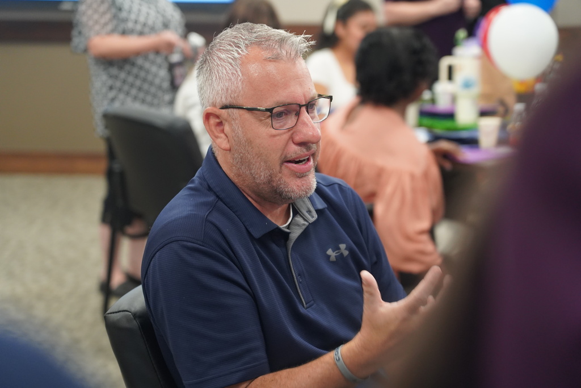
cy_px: 194
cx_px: 290
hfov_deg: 19.5
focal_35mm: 105
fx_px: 1695
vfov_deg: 13.0
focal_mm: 105
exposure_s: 1/160
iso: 3200
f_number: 4
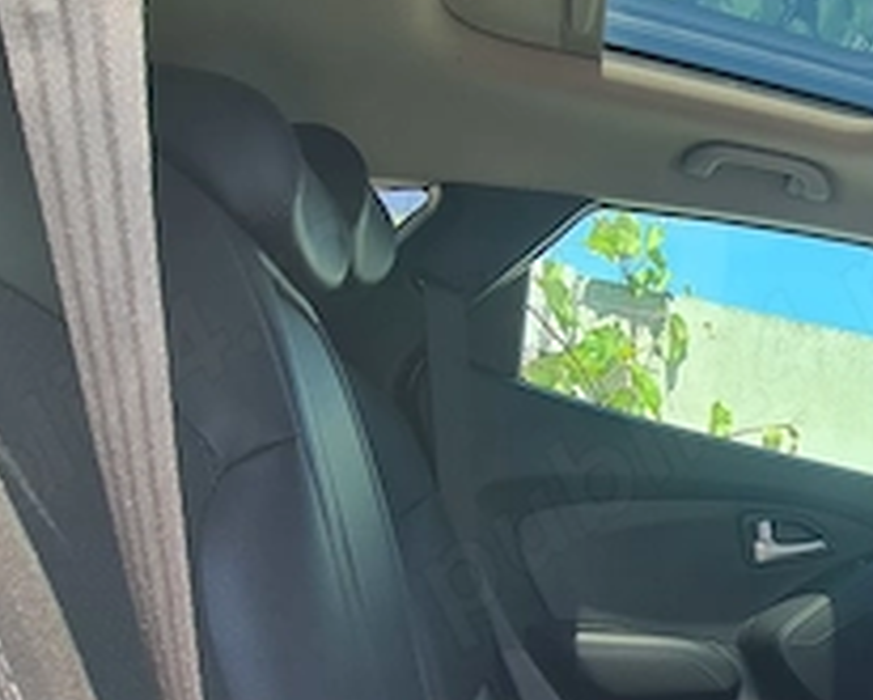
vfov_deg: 39.7
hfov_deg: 39.1
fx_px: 956
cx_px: 987
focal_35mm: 37
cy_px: 462
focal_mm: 2.2
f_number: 2.2
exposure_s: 1/264
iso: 64
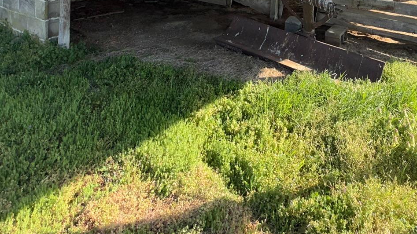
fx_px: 365
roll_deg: +0.0
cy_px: -55
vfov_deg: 29.8
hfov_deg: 58.7
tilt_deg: -1.7
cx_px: 261
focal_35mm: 33
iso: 16
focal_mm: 2.22
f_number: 2.2
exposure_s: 1/372
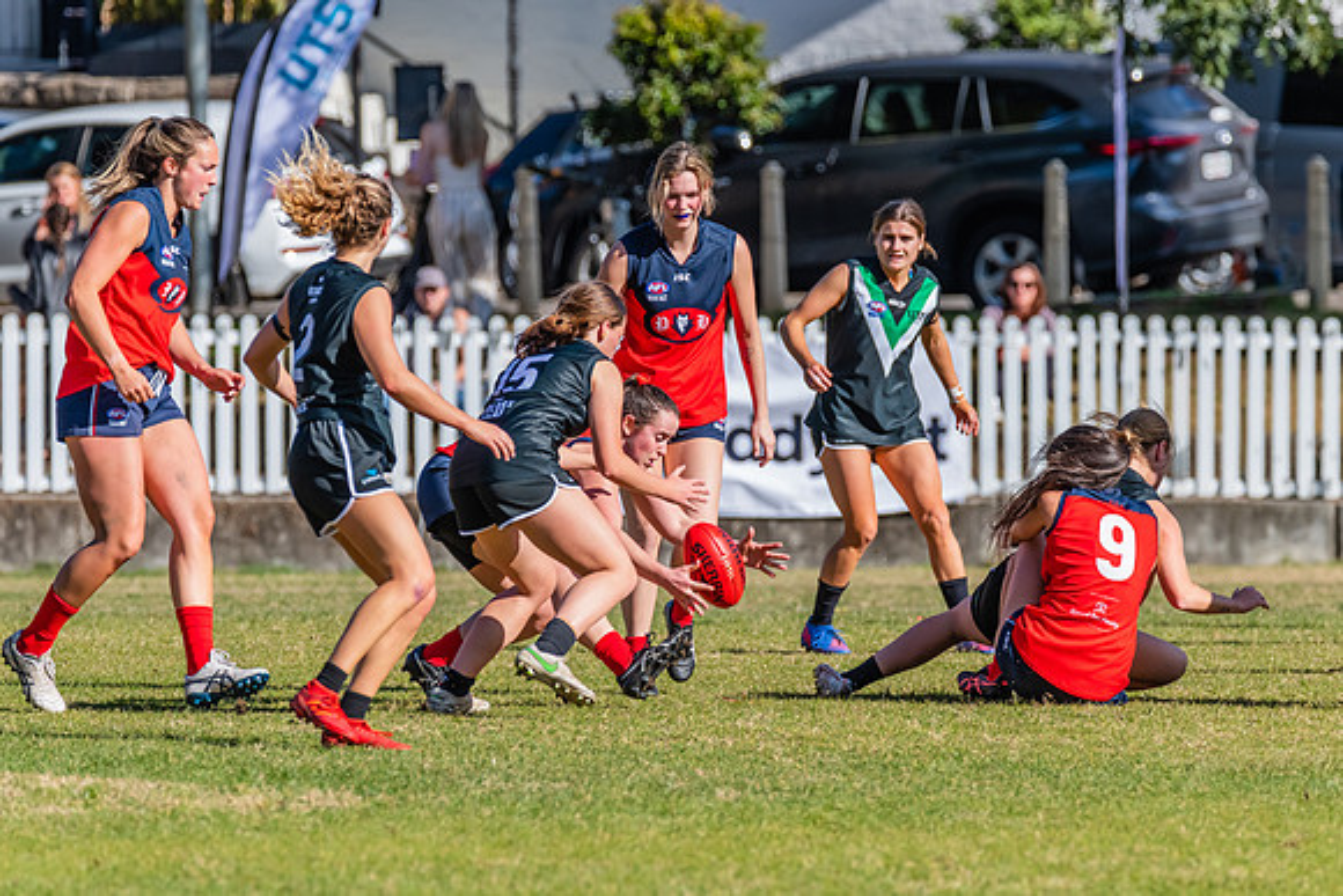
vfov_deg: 2.5
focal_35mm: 540
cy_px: 424
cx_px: 703
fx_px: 20138
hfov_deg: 3.8
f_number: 9
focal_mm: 420
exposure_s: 1/1600
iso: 800
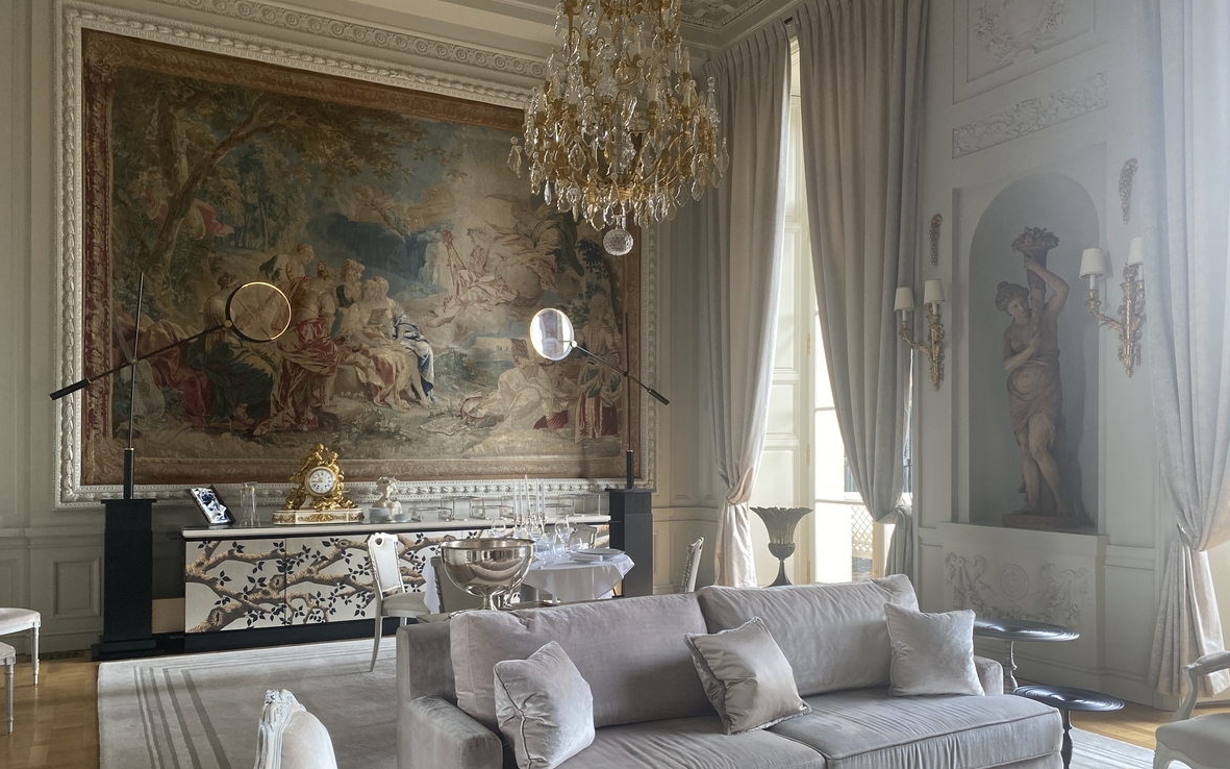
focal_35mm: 28
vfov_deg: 44.4
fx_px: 939
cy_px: 443
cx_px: 619
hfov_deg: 66.5
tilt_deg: +0.6
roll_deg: -0.8
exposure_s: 1/100
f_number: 1.8
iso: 100
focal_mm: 4.25
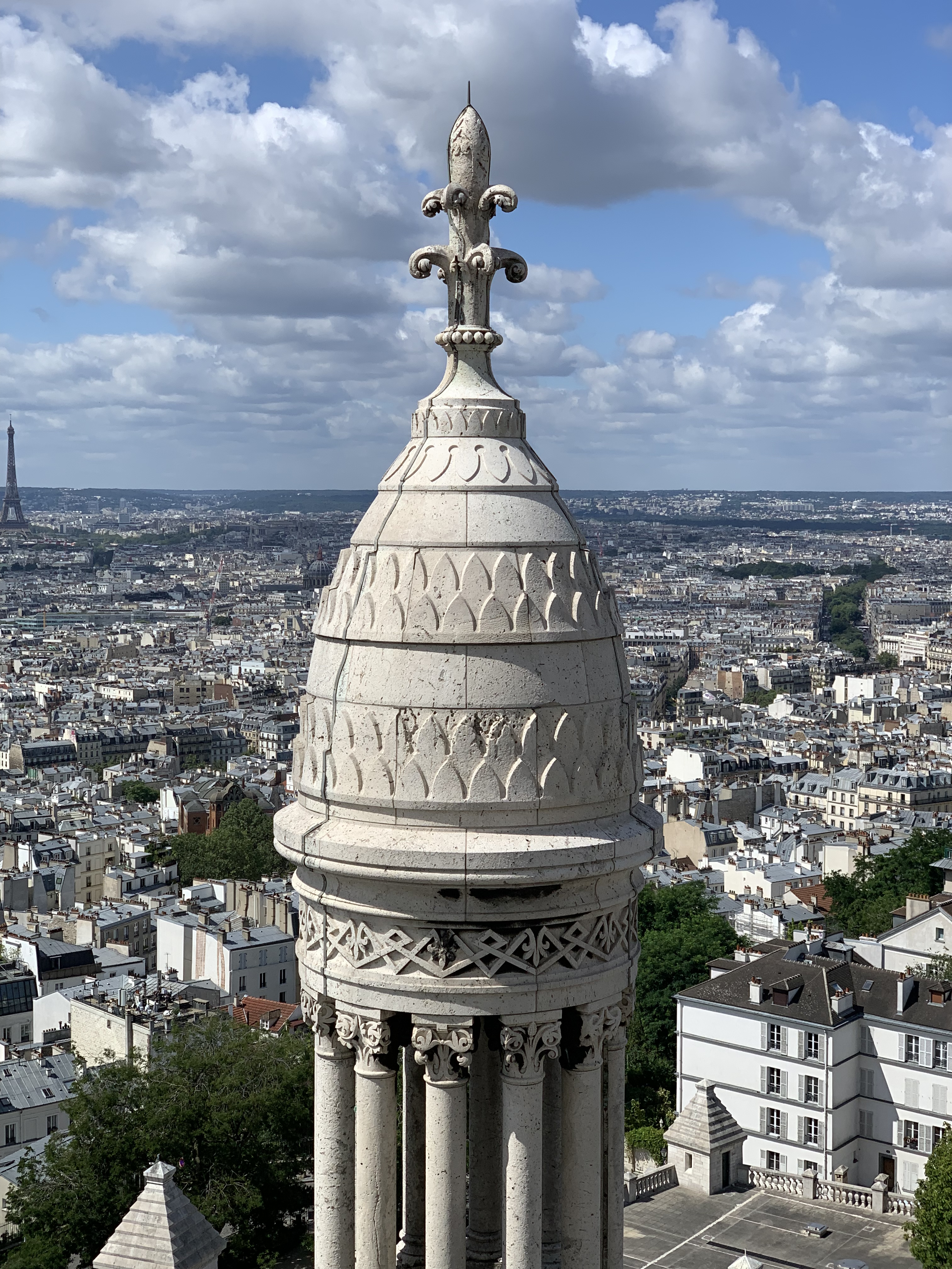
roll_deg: +0.0
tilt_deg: -4.5
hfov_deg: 28.0
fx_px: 1907
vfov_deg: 36.8
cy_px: 634
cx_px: 476
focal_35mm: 52
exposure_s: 1/1996
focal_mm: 6
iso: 16
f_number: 2.4
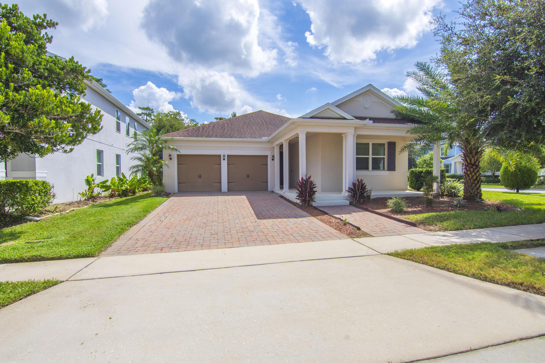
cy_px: 182
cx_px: 272
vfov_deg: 53.1
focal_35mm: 24
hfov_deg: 73.7
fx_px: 363
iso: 100
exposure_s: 1/250
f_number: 10
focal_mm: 16
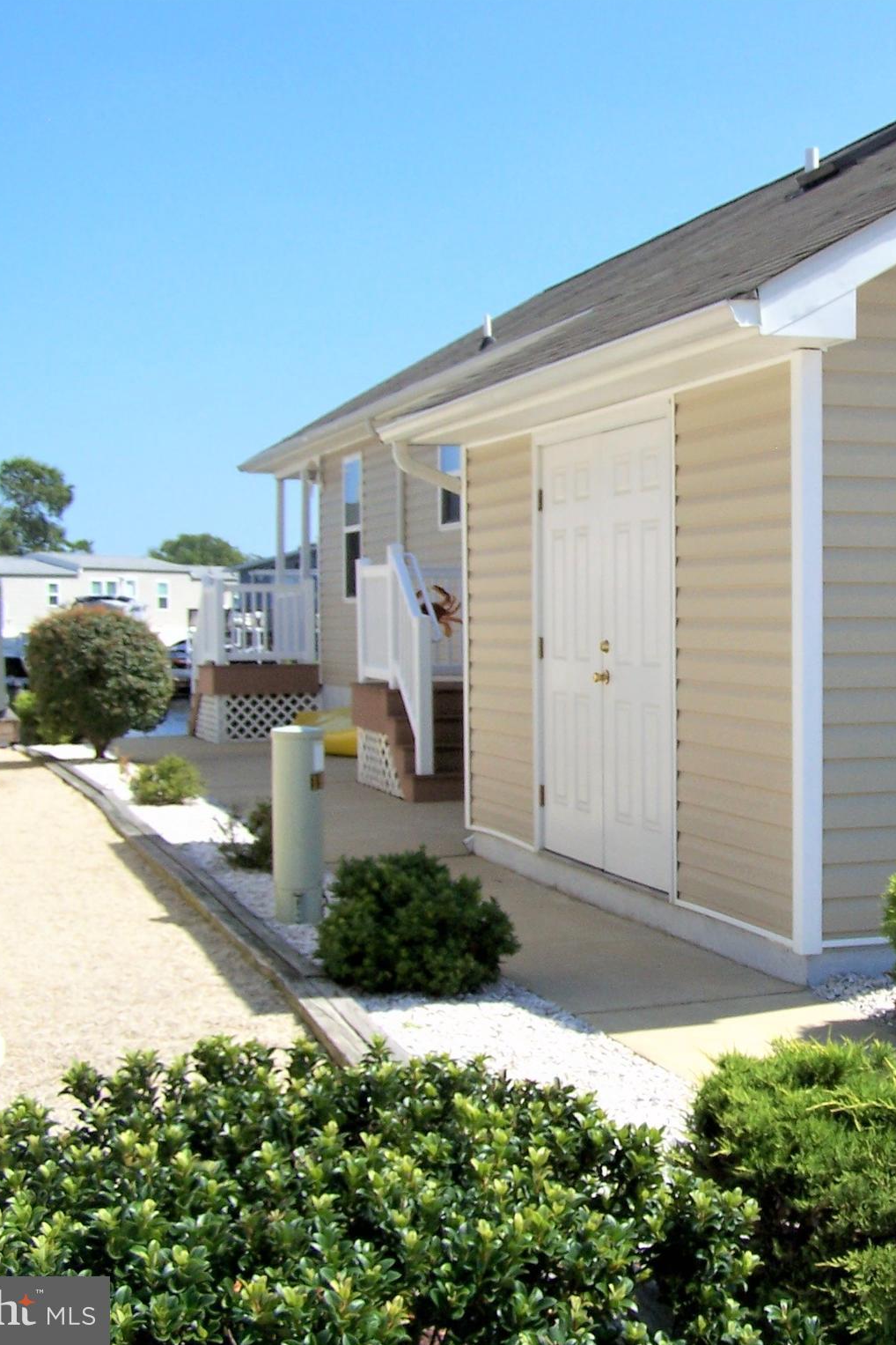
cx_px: 791
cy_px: 672
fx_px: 1979
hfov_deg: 24.8
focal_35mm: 53
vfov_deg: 37.5
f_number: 4
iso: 80
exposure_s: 1/1000
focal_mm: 6.3
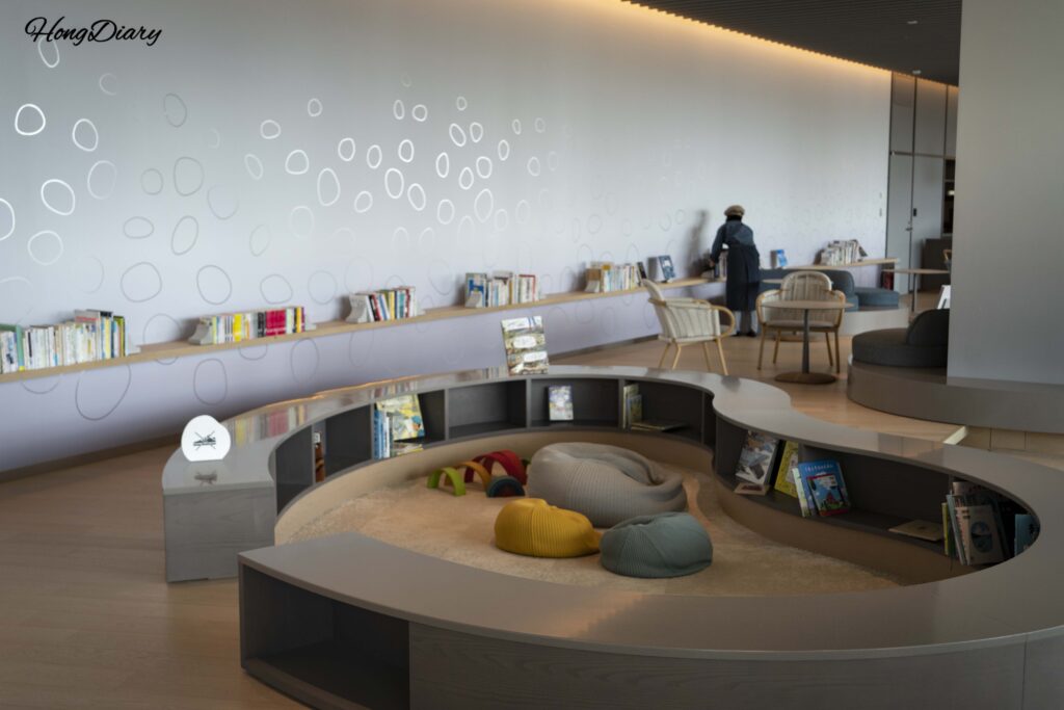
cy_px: 355
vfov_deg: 32.6
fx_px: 1212
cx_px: 532
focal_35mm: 41
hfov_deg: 47.4
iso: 800
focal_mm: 41
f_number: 5.6
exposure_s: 1/160
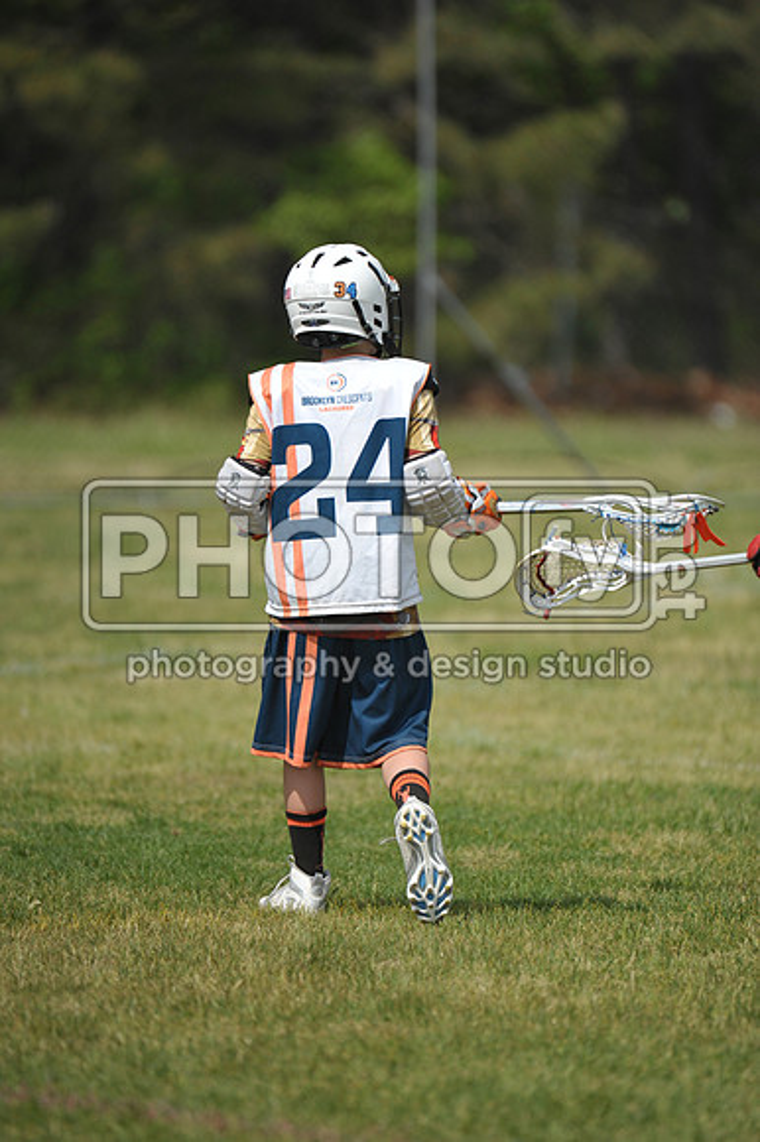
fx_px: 12047
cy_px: 571
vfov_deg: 5.4
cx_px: 380
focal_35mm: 380
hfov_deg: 3.6
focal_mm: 380
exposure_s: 1/5000
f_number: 4
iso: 640
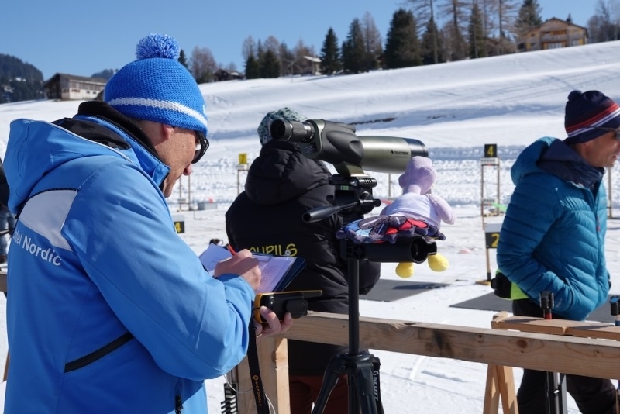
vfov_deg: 30.5
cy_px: 207
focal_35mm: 44
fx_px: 758
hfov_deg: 44.5
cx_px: 310
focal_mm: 16.31
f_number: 4.5
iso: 100
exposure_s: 1/1000
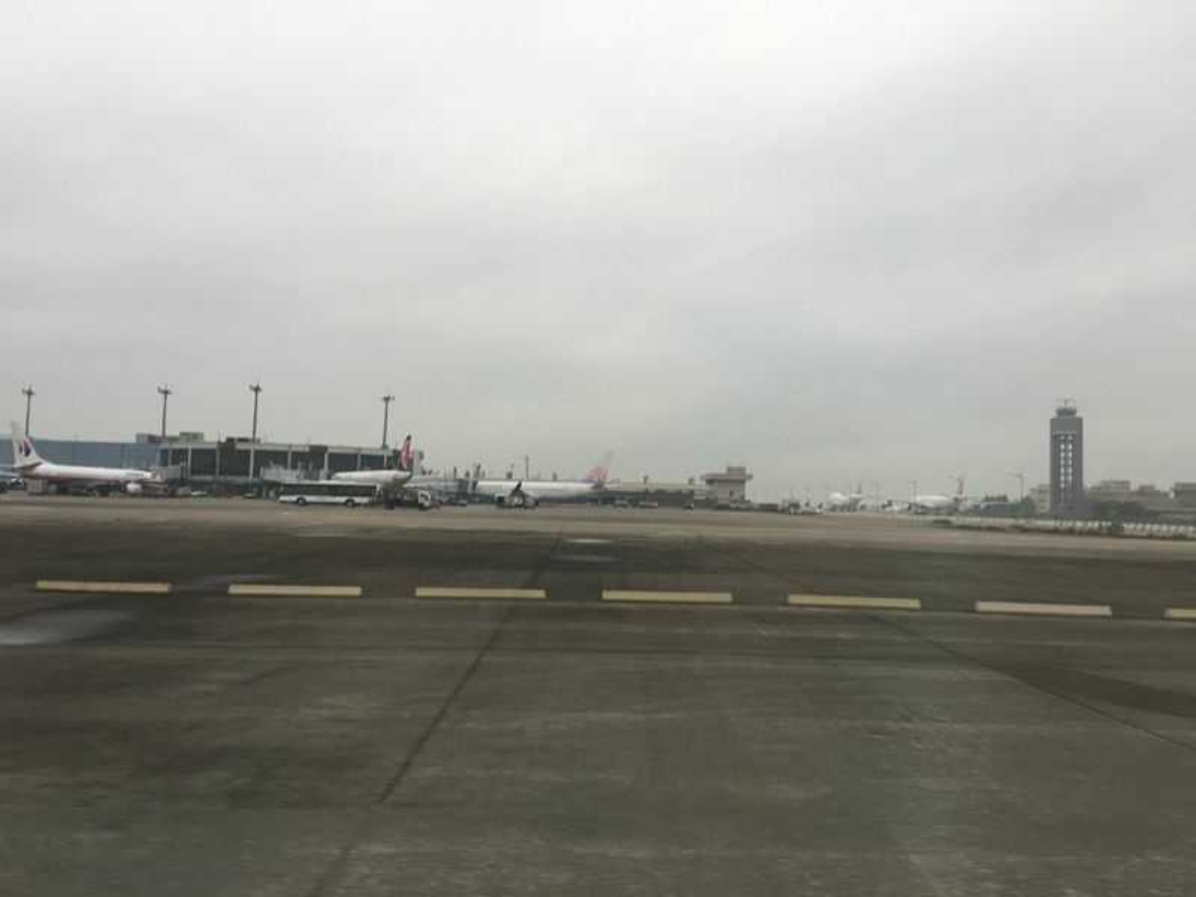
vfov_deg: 48.2
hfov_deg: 61.7
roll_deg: -3.8
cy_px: 448
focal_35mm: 29
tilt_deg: +1.1
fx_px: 1002
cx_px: 598
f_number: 2.2
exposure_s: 1/120
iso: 32
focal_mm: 4.15
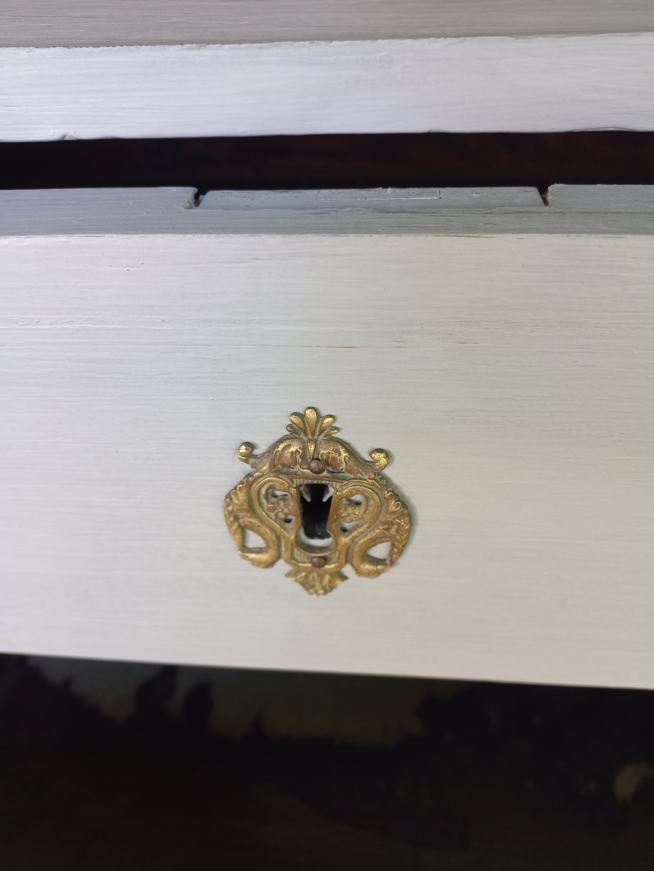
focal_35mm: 26
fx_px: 655
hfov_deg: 53.1
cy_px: 436
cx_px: 327
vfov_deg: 67.3
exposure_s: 1/50
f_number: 1.8
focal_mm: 4.6
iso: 200
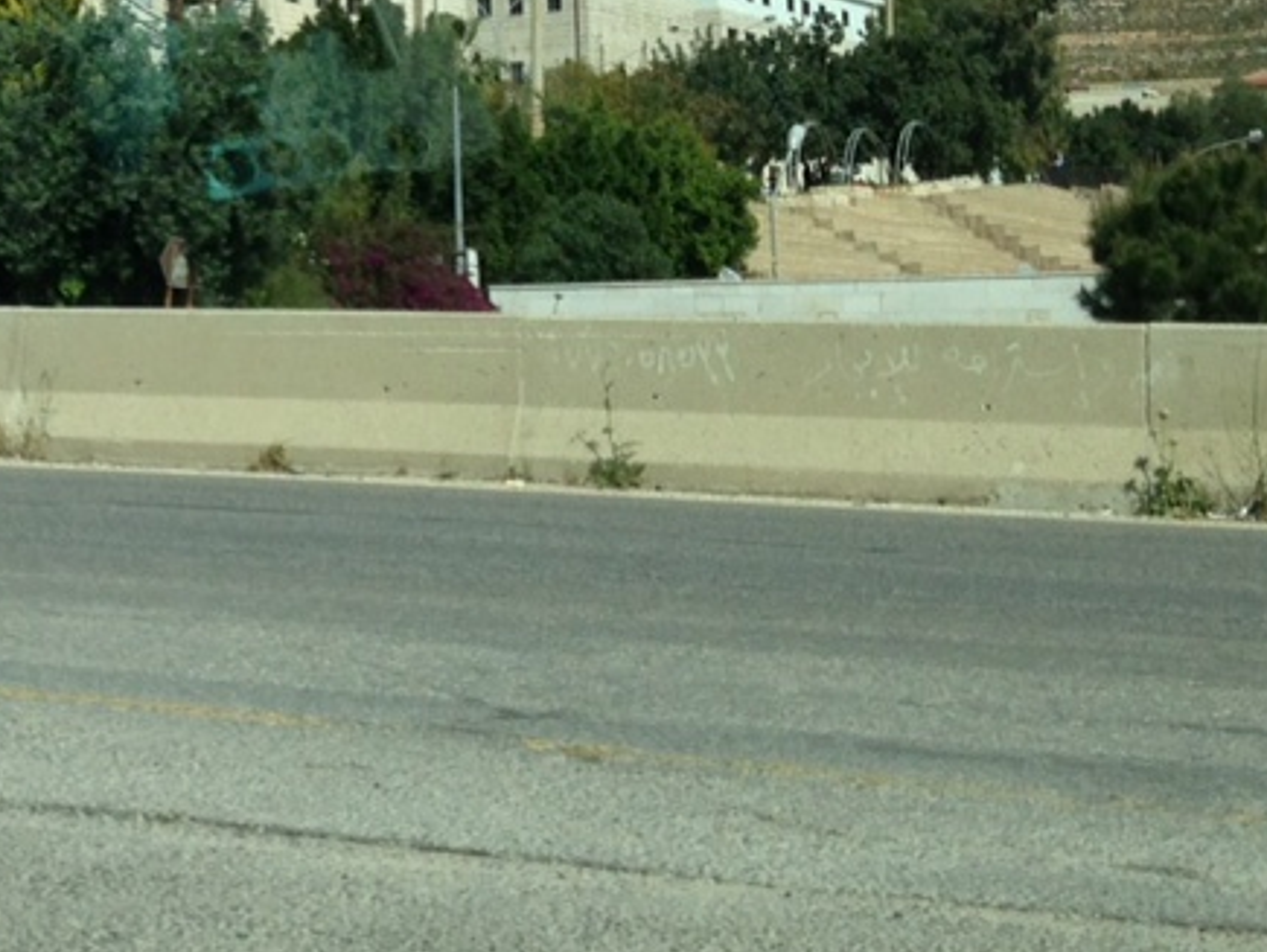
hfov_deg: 19.1
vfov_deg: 15.0
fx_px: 3553
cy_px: 32
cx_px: -230
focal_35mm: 97
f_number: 2.4
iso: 50
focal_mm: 4.12
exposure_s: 1/1748
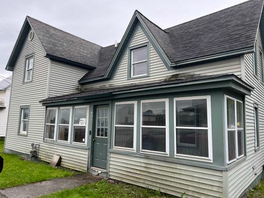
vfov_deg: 53.1
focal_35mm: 26
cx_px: 132
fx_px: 198
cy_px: 99
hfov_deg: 67.3
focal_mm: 5.1
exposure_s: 1/502
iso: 50
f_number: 1.6
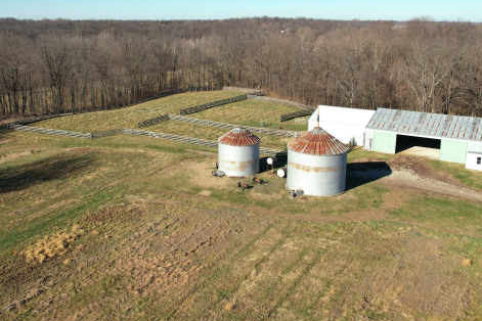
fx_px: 469
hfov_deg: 54.4
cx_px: 220
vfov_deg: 37.6
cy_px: 114
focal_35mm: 35
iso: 120
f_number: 2.8
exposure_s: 1/2000
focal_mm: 8.38
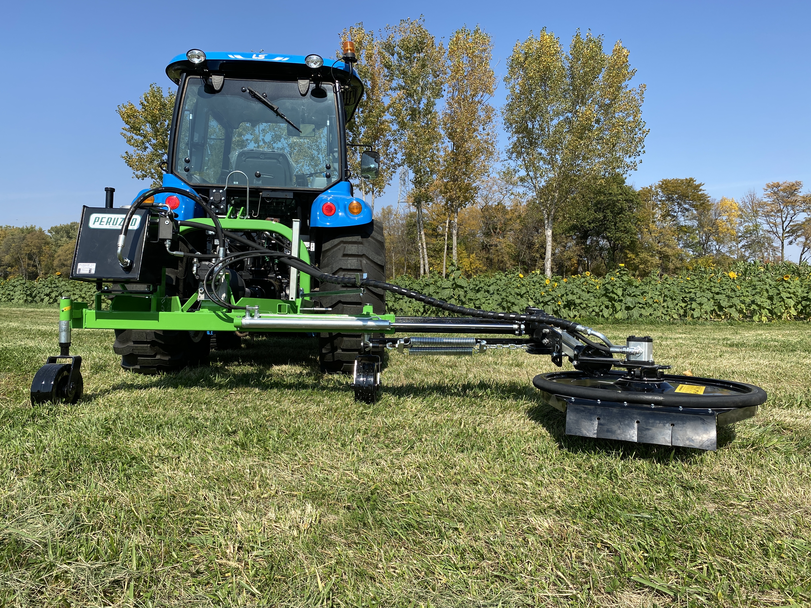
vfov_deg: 53.1
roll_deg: -0.3
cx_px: 406
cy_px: 304
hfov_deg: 67.3
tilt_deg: -1.5
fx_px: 609
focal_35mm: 26
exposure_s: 1/2268
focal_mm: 4.25
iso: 32
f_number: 1.8
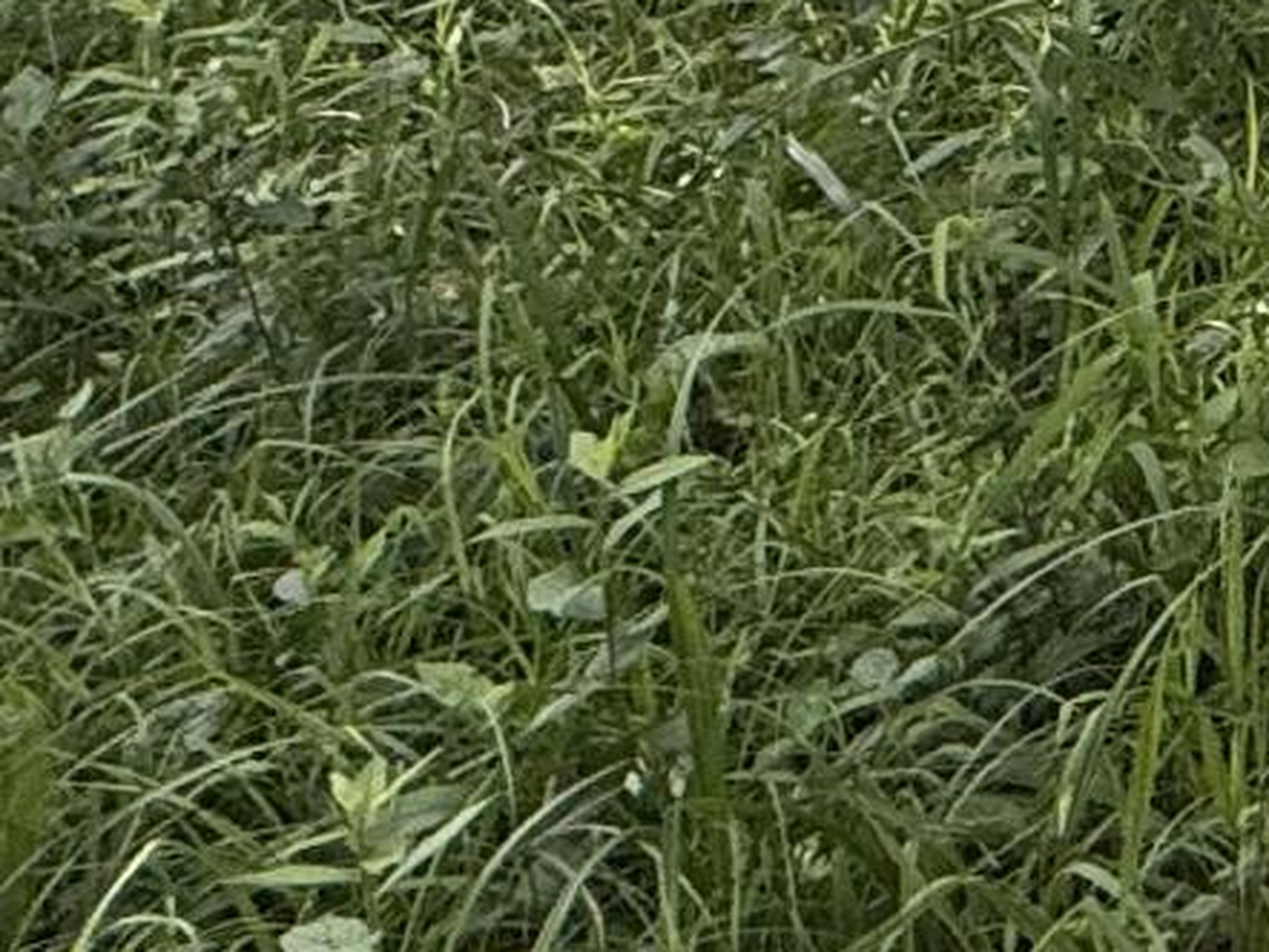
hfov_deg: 13.3
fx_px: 3485
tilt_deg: -3.2
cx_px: 3273
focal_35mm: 95
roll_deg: -0.3
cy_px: -1024
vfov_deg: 13.2
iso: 64
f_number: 2.2
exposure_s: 1/310
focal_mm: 2.22
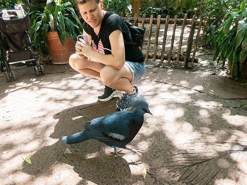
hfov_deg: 58.3
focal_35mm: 31
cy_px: 120
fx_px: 221
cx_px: 119
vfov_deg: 44.9
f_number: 3.5
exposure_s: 1/80
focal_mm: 4.3
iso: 80
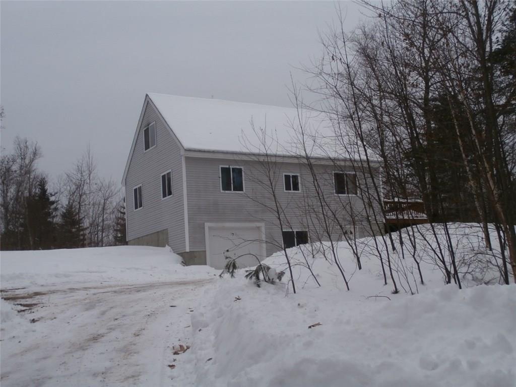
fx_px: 701
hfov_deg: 40.4
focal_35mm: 47
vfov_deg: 30.9
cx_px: 258
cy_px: 194
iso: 100
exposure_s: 1/200
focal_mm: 8.29
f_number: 4.2
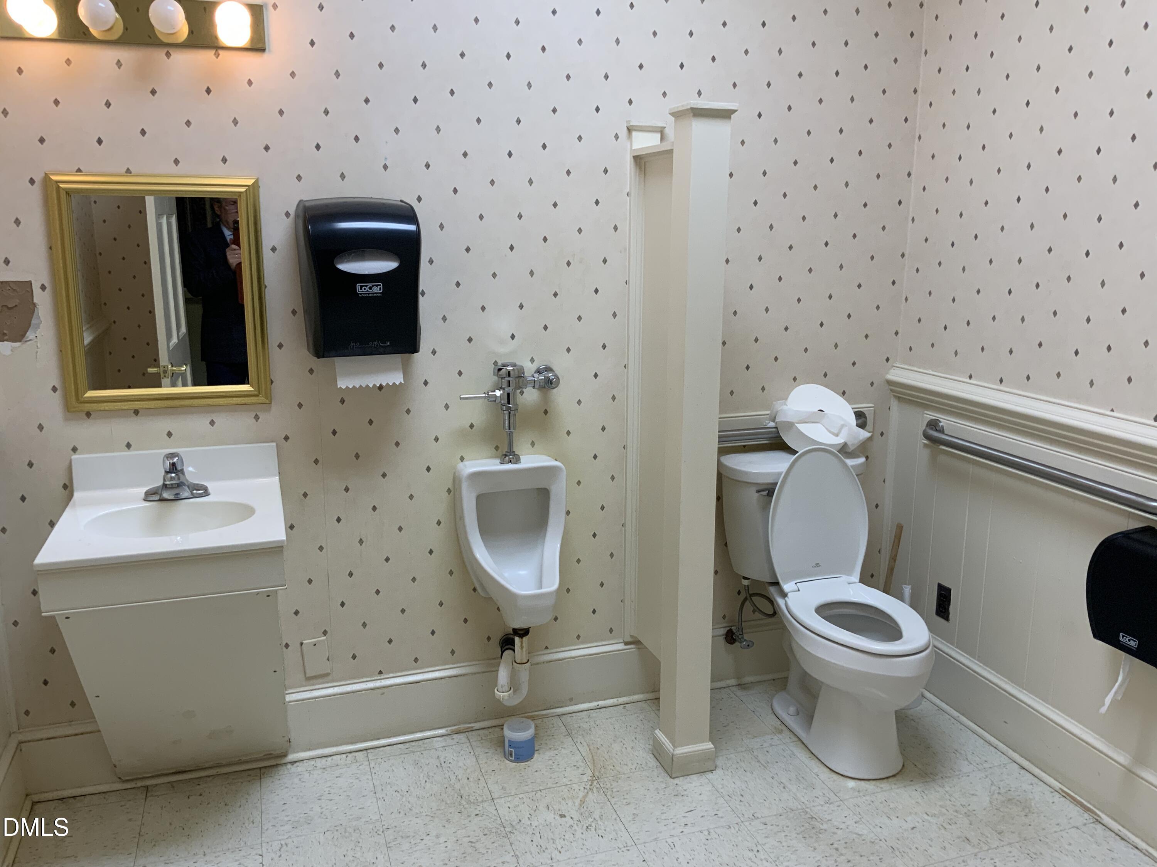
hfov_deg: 61.7
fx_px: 969
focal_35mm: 29
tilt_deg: -10.1
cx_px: 578
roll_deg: -0.5
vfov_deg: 48.2
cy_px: 434
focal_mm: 3
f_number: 1.8
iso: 64
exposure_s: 1/120
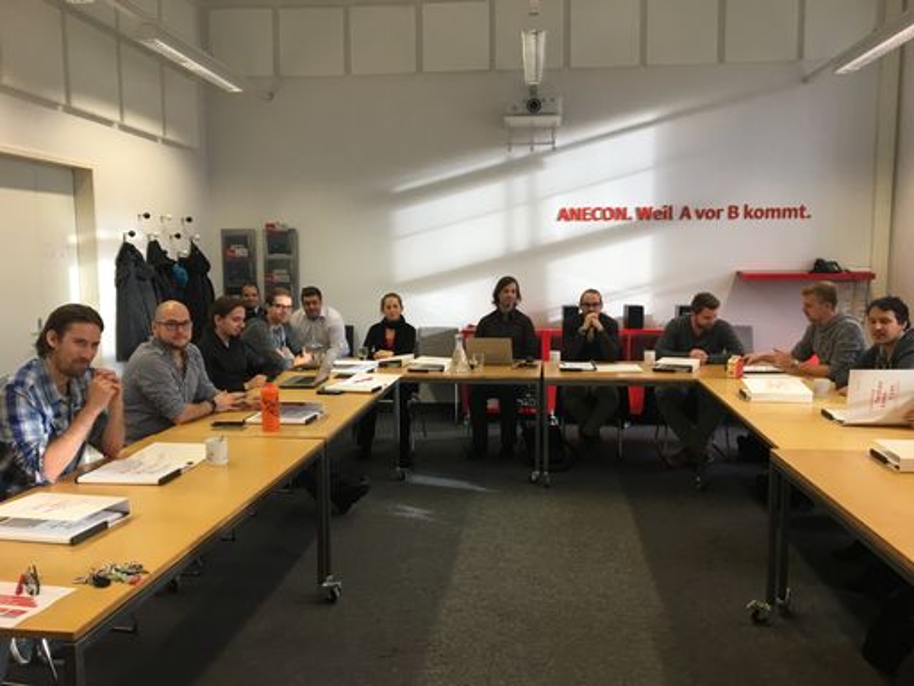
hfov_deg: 61.7
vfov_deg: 48.2
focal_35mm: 29
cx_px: 457
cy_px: 343
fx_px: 766
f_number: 2.2
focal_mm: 4.15
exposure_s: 1/33
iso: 40
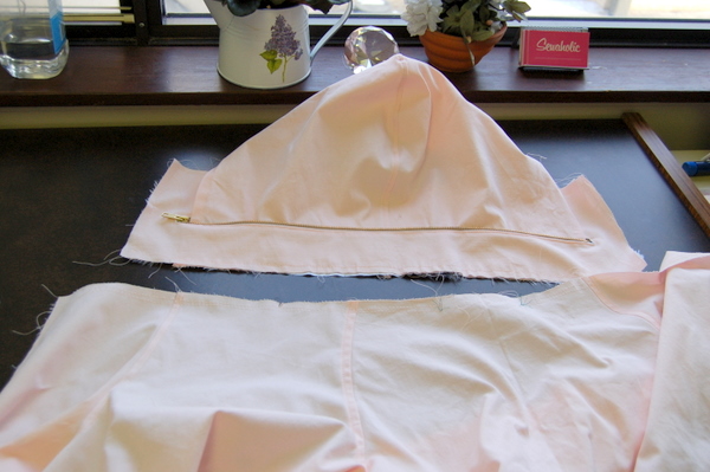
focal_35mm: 39
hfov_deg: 49.6
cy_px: 236
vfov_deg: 34.2
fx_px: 769
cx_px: 355
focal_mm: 26
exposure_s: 1/125
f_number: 5.6
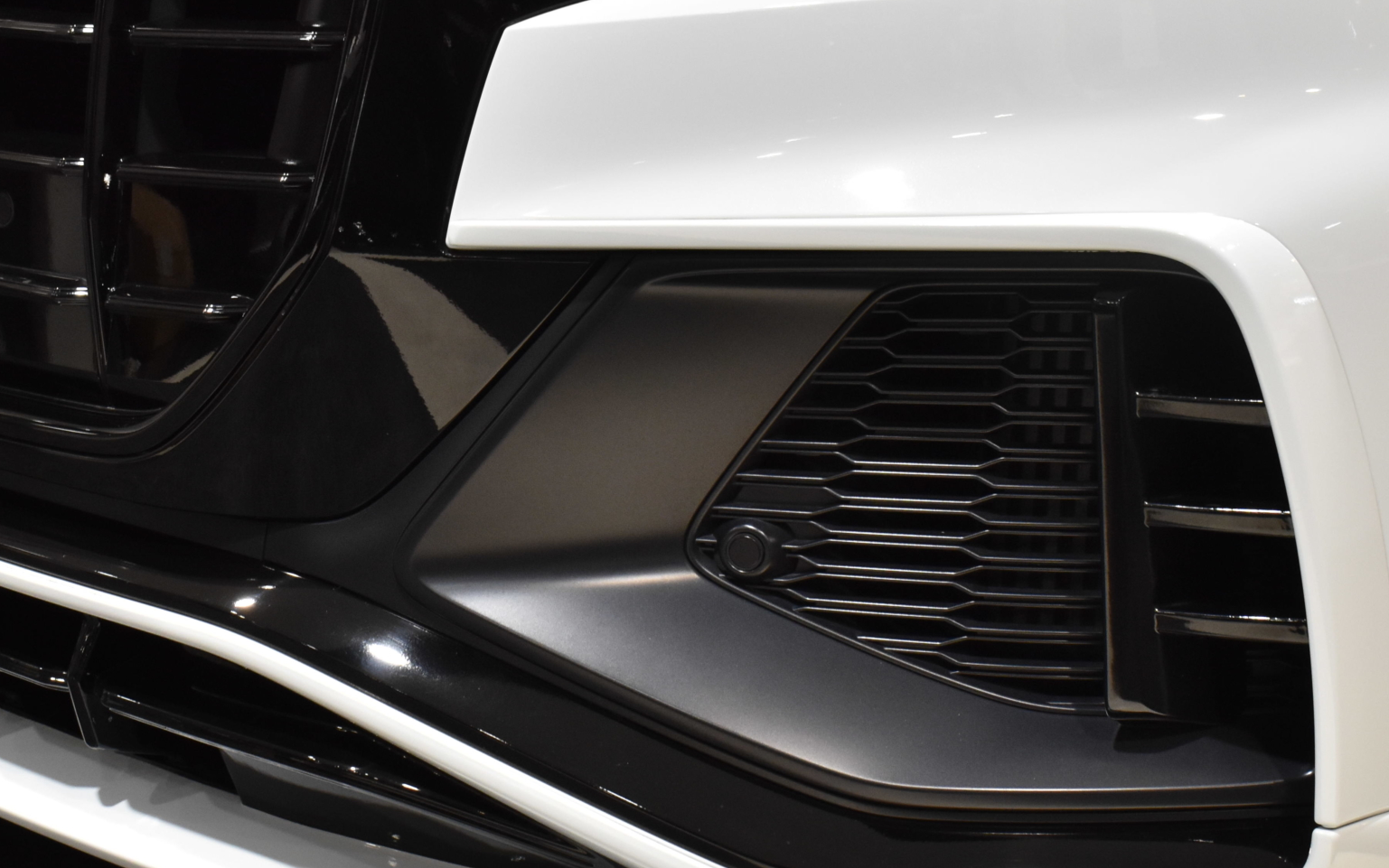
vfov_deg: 17.6
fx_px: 2796
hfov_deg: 27.7
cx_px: 478
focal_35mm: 74
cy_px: 500
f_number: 8
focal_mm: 29
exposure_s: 1/50
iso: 1100
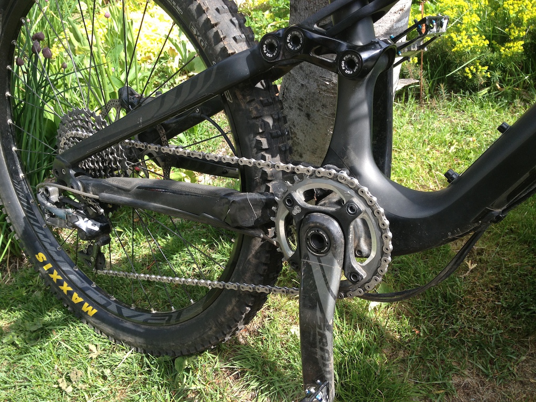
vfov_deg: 40.7
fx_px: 542
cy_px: 201
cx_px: 268
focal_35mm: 35
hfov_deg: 52.6
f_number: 2.4
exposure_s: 1/375
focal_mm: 4.28
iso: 50
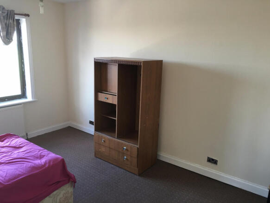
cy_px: 102
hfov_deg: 61.7
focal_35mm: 29
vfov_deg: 48.2
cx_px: 135
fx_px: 226
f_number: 2.2
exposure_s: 1/17
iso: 40
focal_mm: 4.15
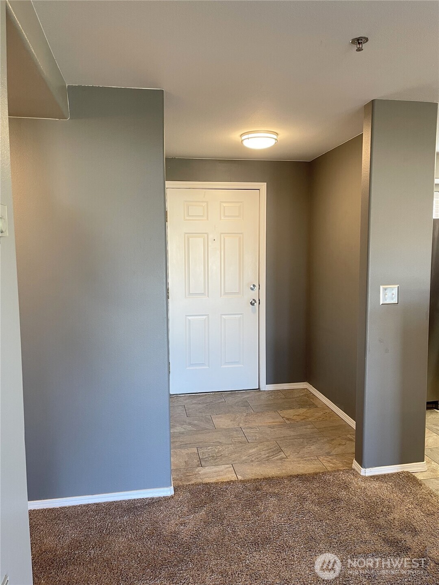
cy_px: 292
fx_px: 423
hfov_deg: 54.9
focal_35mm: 25
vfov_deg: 69.4
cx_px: 220
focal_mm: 5.1
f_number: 1.6
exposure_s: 1/60
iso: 100
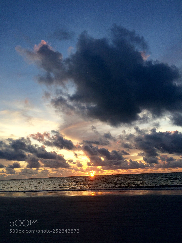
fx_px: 203
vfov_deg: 61.7
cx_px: 91
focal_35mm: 29
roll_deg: +4.6
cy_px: 122
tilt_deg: +13.7
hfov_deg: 48.2
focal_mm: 4.15
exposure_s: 1/279
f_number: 2.2
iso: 32
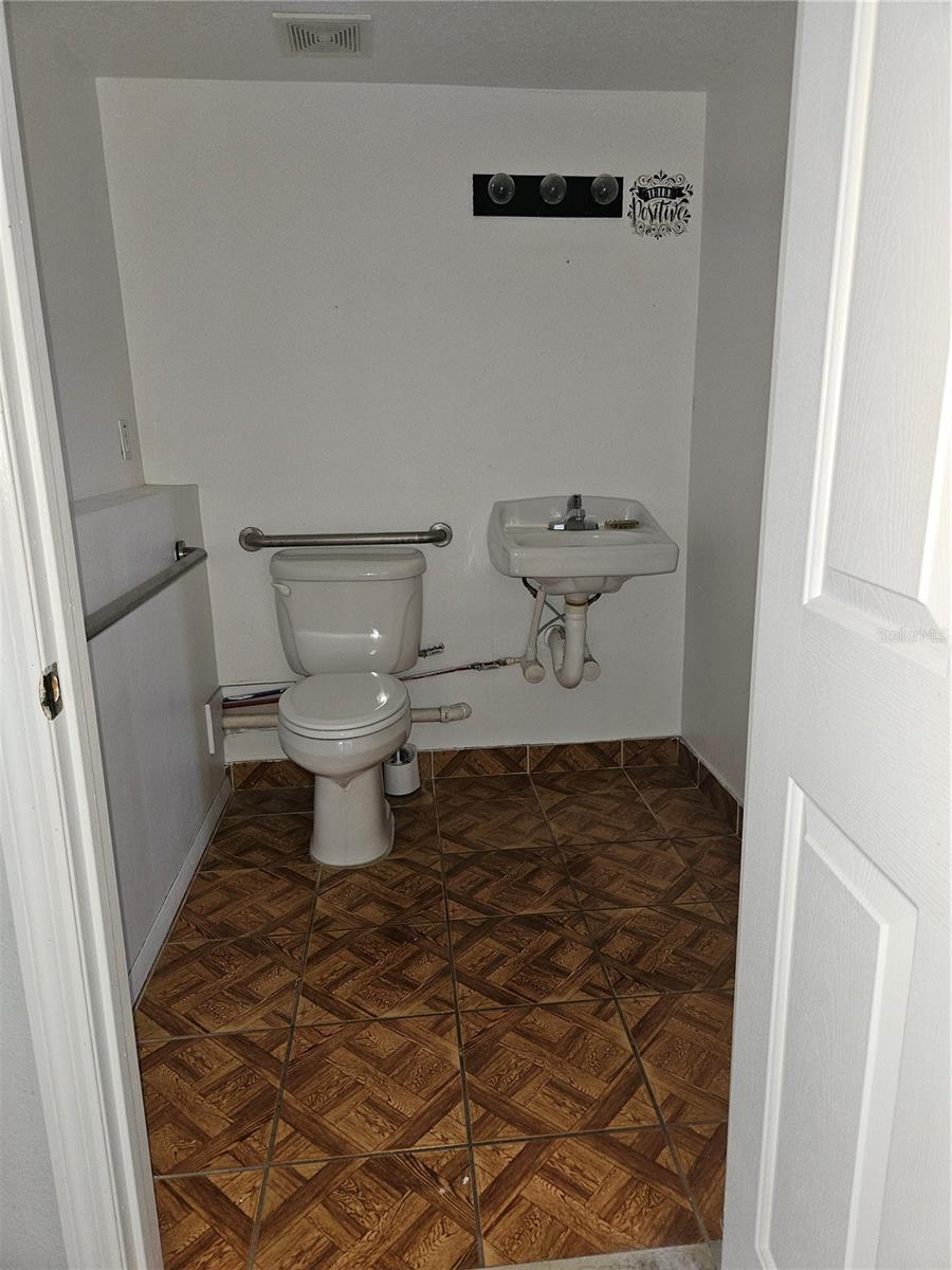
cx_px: 476
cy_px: 635
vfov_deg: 73.9
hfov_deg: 58.9
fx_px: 843
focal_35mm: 23
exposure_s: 1/30
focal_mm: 5.4
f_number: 1.8
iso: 100
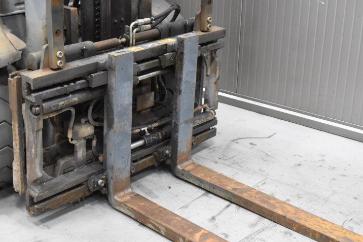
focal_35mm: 58
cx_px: 114
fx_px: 583
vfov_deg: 23.4
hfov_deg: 34.2
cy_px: 90
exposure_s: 1/30
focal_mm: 23
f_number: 4.5
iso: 1600
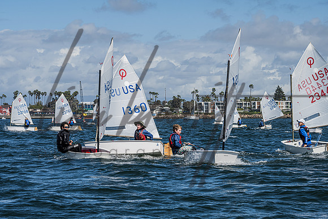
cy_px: 118
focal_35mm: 113
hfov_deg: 18.1
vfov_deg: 12.2
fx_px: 1027
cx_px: 152
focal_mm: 105
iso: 320
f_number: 13
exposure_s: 1/640
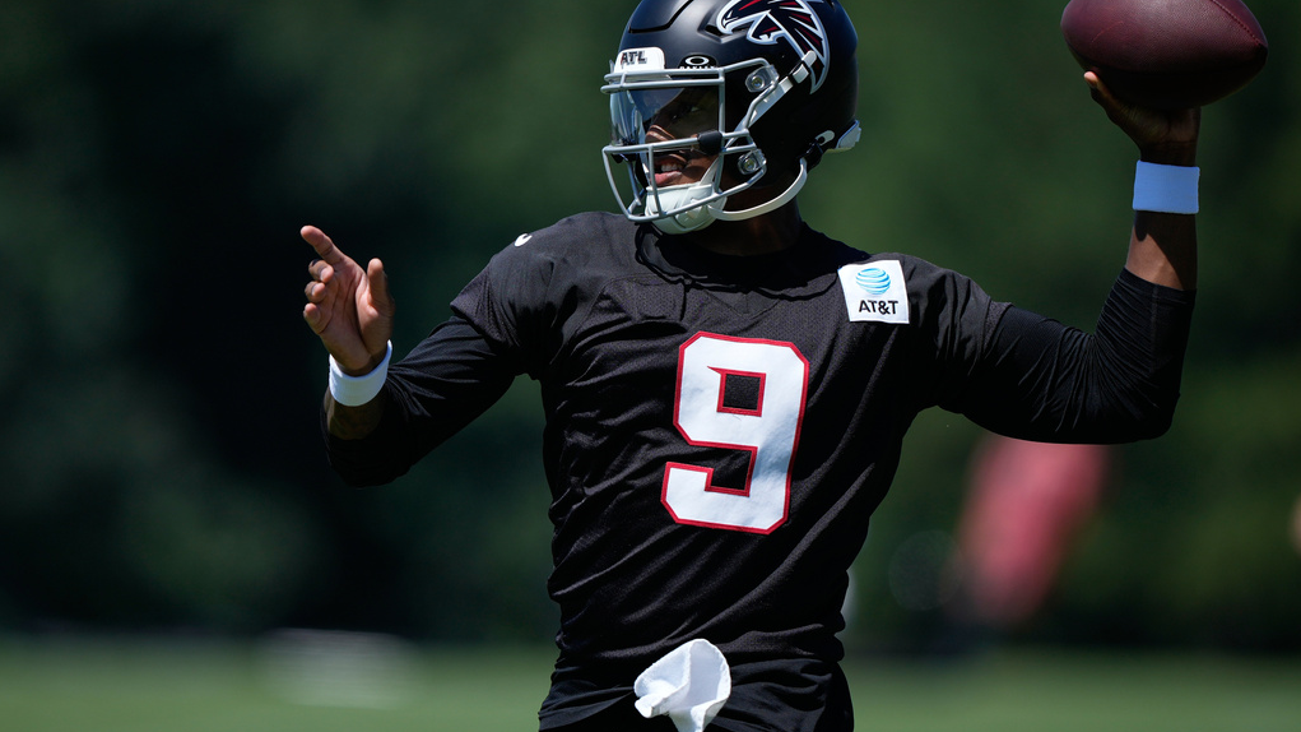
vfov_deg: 1.9
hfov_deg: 3.4
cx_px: 651
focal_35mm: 630
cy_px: 346
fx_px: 21730
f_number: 2.8
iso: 200
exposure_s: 1/4000
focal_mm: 400
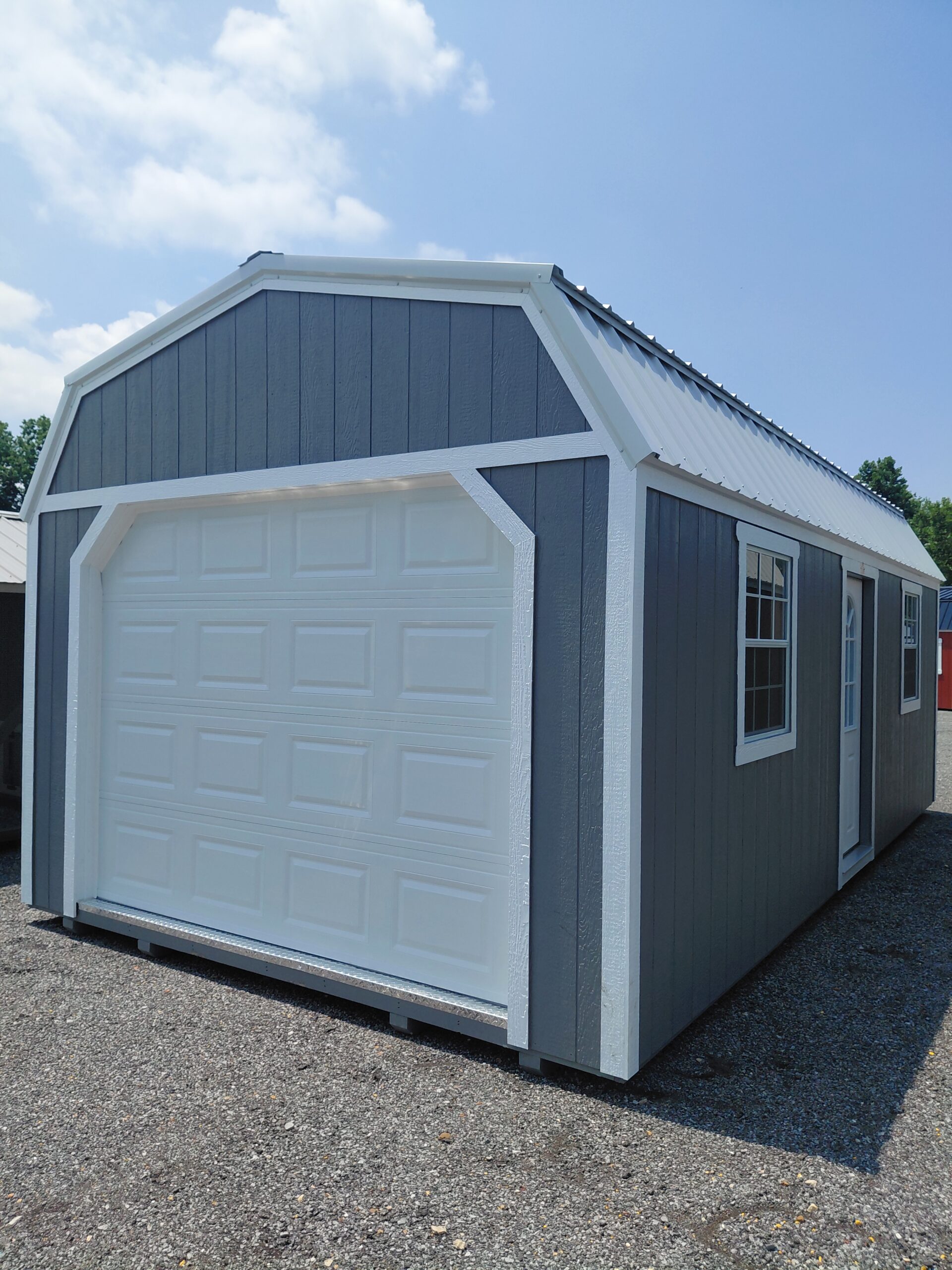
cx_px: 476
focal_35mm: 25
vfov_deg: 69.4
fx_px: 917
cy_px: 635
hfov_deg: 54.9
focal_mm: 4.69
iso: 50
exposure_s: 1/3420
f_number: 1.8
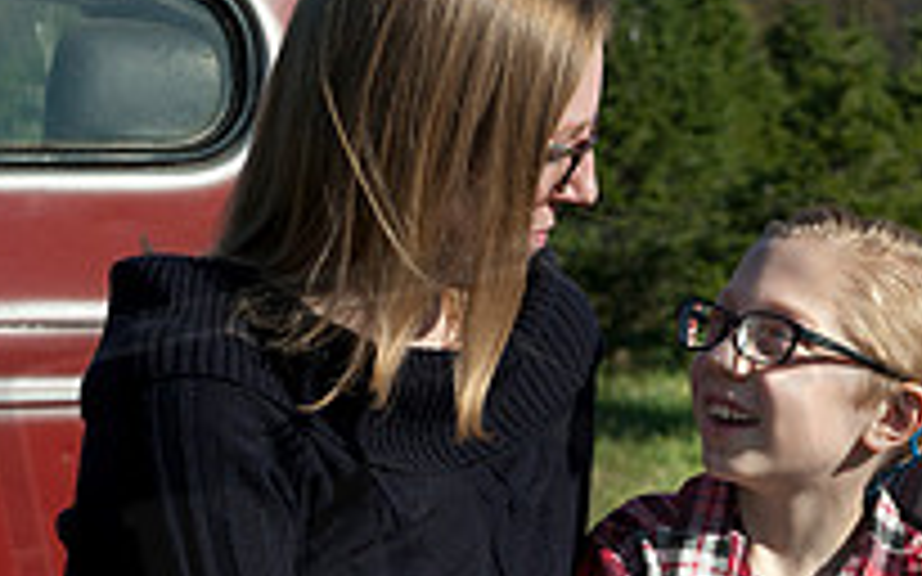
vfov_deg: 7.3
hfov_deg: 11.7
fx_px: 4497
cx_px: 630
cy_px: 657
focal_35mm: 179
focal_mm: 62
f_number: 8
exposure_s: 1/500
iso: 100
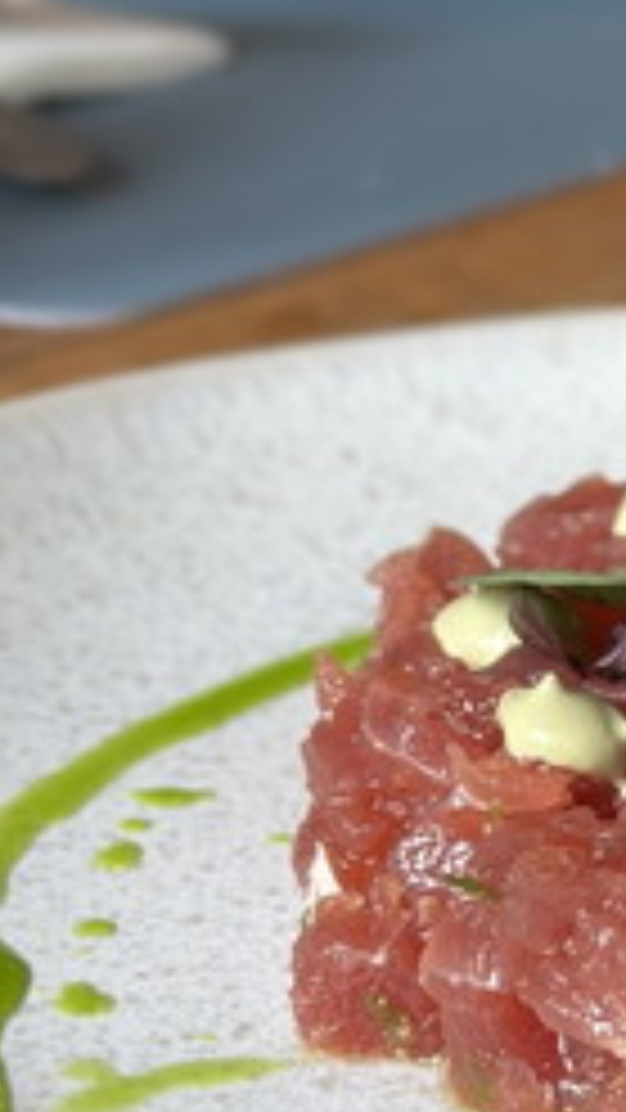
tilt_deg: -21.5
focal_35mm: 141
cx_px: 982
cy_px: 551
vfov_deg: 15.2
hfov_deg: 8.4
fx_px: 4159
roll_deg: -0.6
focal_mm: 6.86
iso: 80
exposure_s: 1/170
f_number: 1.78
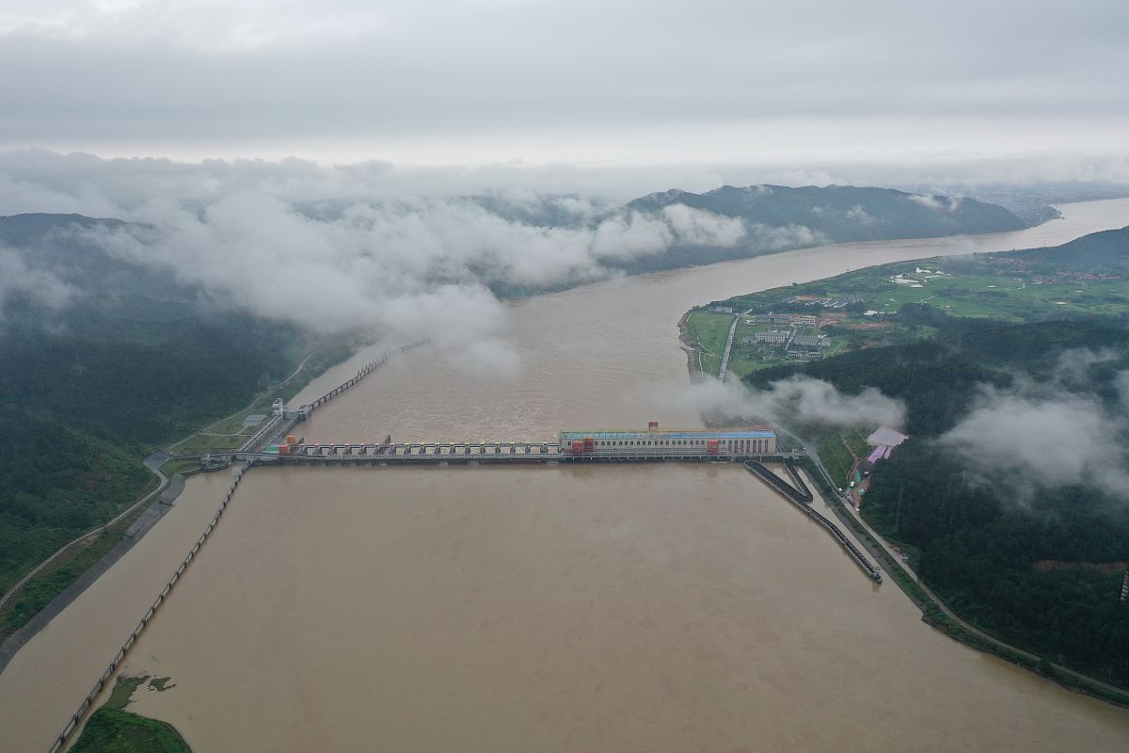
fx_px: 878
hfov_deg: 65.5
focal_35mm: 28
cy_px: 376
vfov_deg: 46.4
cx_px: 564
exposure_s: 1/240
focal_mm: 10.26
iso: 100
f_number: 2.8
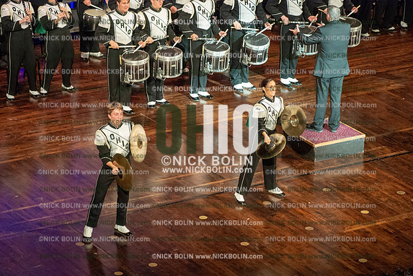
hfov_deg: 11.9
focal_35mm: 172
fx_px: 1973
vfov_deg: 8.0
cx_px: 207
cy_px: 139
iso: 8000
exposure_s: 1/320
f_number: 5.6
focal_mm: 170
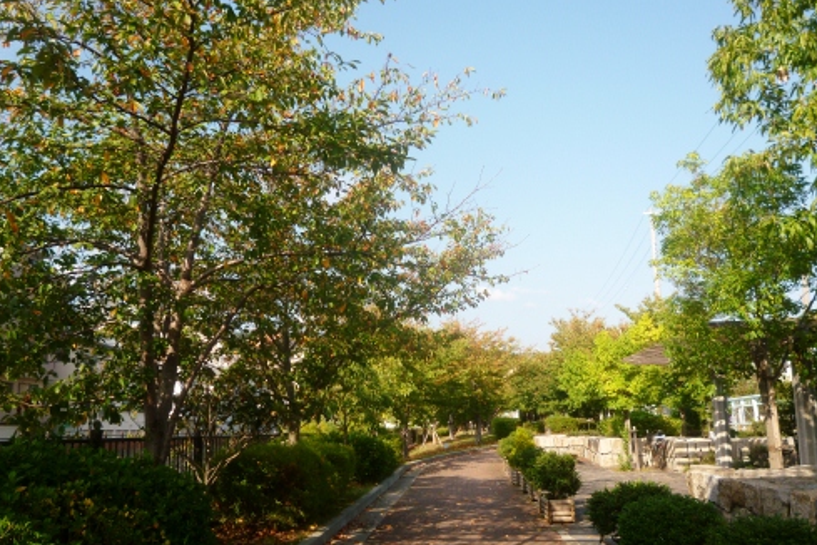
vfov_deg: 40.0
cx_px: 401
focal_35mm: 33
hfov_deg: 57.2
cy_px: 283
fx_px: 749
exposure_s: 1/800
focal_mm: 5.6
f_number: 2.8
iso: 100
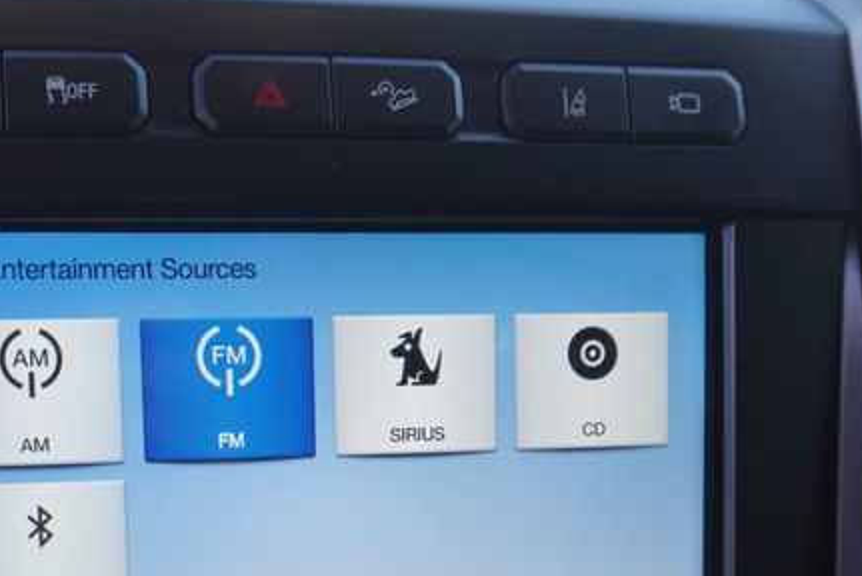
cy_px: 574
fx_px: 1366
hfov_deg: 34.7
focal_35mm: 57
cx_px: 284
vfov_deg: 22.9
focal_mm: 16
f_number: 4
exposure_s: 1/60
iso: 100
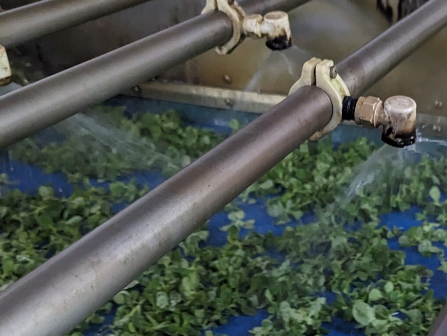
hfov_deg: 30.6
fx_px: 776
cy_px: 323
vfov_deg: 23.6
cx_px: 406
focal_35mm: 60
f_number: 1.85
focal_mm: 6.81
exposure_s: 1/100
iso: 1591
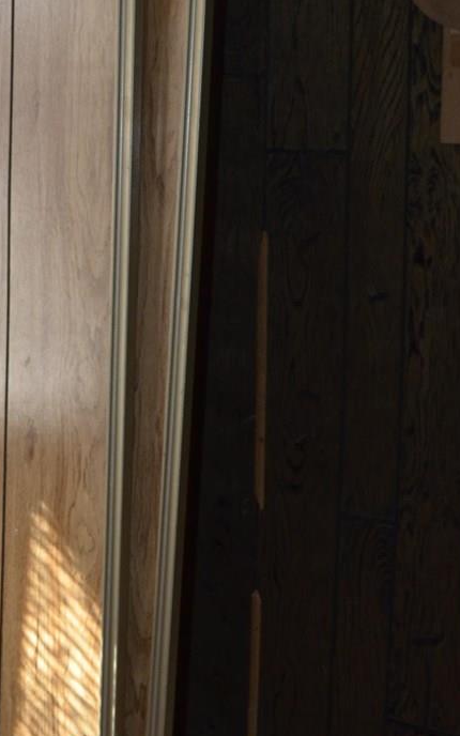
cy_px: 340
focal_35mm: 92
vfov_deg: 22.6
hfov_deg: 13.5
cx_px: -201
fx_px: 1845
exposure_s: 1/100
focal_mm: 18
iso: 400
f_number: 3.5
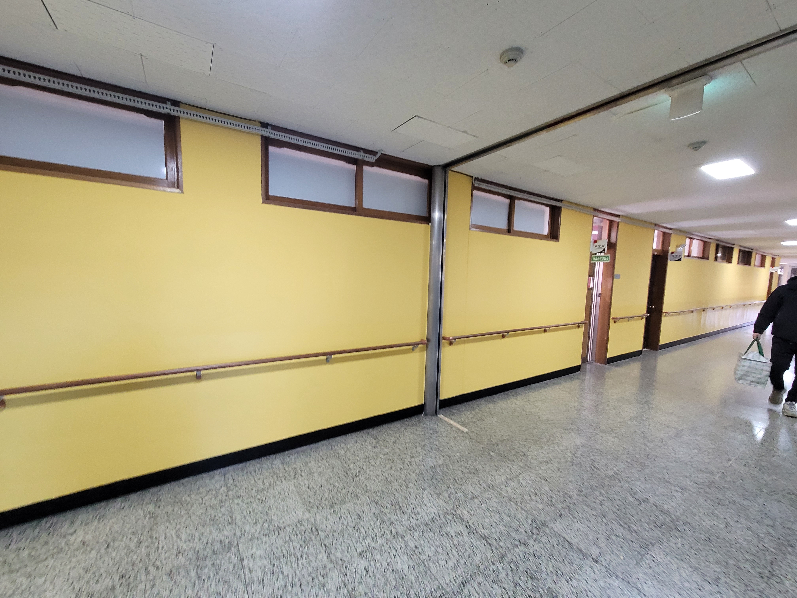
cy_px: 299
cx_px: 398
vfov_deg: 89.9
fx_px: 299
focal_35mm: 13
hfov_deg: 106.2
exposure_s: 1/30
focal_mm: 2.2
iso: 320
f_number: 2.2
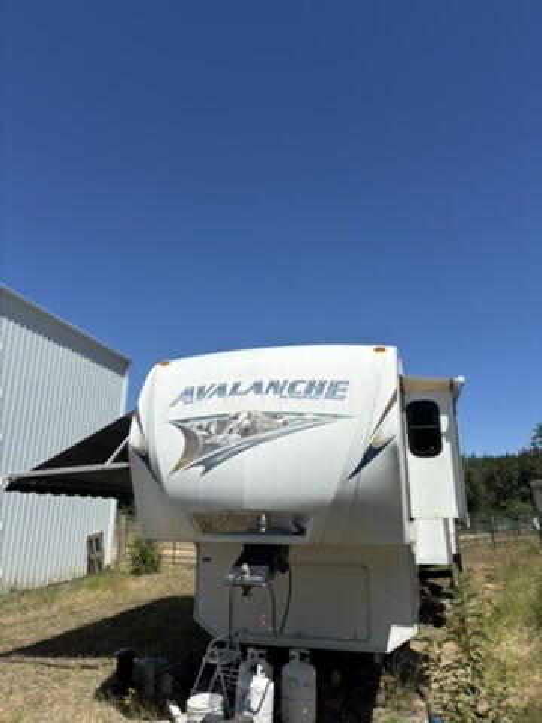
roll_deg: -1.0
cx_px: 271
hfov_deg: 53.1
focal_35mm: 26
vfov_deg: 67.3
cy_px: 362
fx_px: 543
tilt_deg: +13.7
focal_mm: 5.96
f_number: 1.6
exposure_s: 1/4854
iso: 50
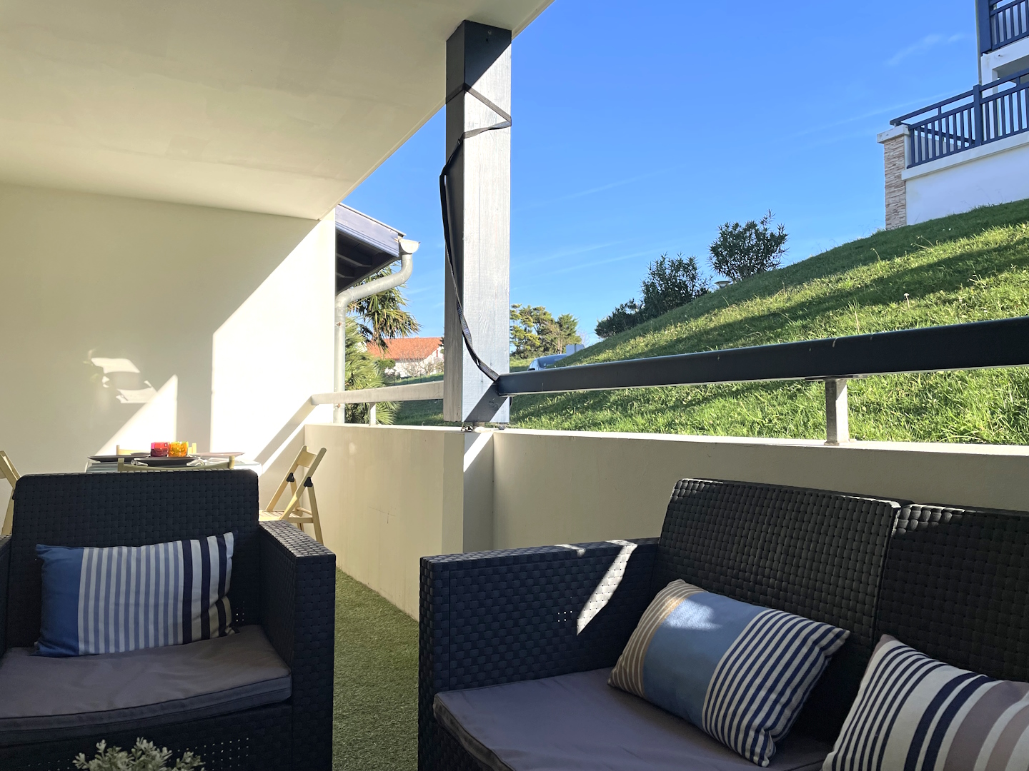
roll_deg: +0.0
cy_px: 386
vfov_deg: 53.1
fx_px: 773
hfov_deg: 67.3
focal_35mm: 26
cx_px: 514
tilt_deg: +4.0
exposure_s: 1/1595
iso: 32
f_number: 1.6
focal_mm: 4.2
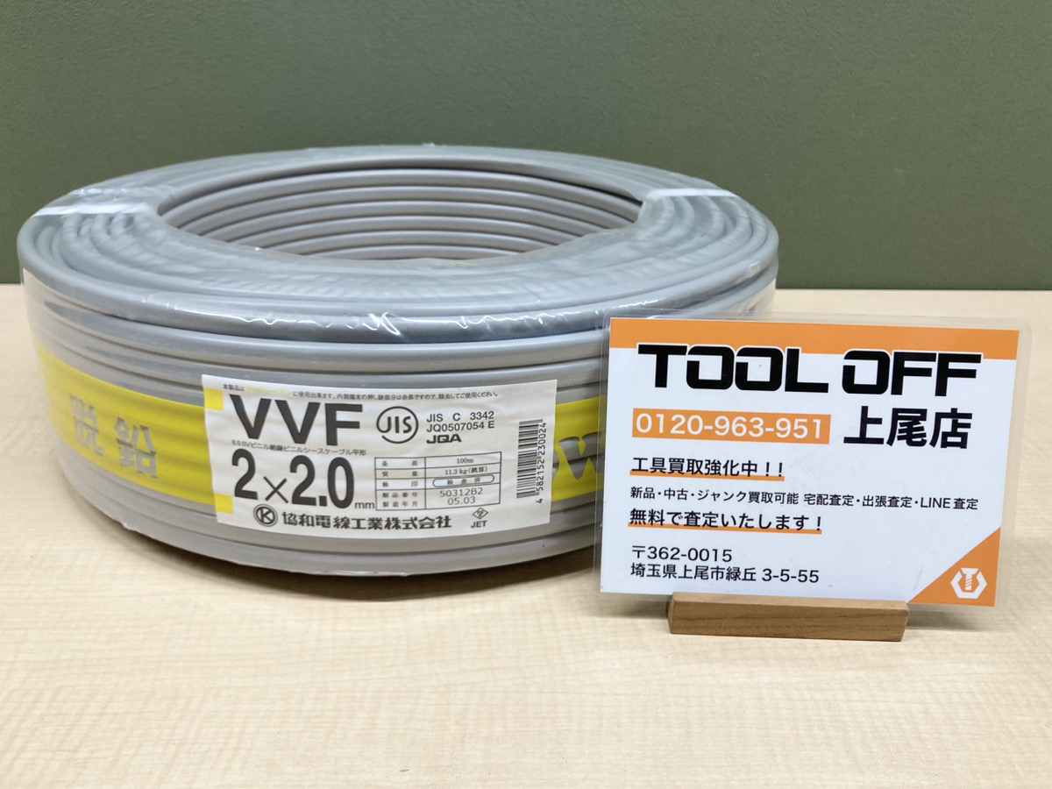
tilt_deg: -22.7
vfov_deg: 49.7
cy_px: 394
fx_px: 851
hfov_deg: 63.4
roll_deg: +0.4
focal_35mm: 28
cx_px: 526
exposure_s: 1/60
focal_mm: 3.99
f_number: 1.8
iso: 50
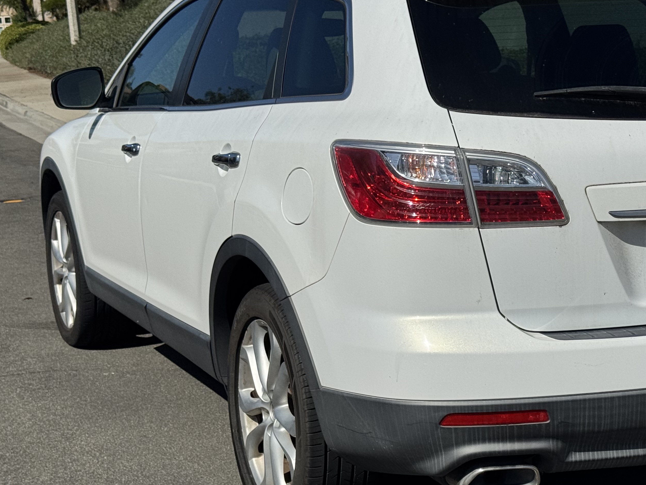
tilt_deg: -8.4
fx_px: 1437
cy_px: 216
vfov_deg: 19.1
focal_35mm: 77
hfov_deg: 25.0
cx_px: 498
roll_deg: +3.8
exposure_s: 1/15385
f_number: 1.78
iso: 80
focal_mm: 6.76
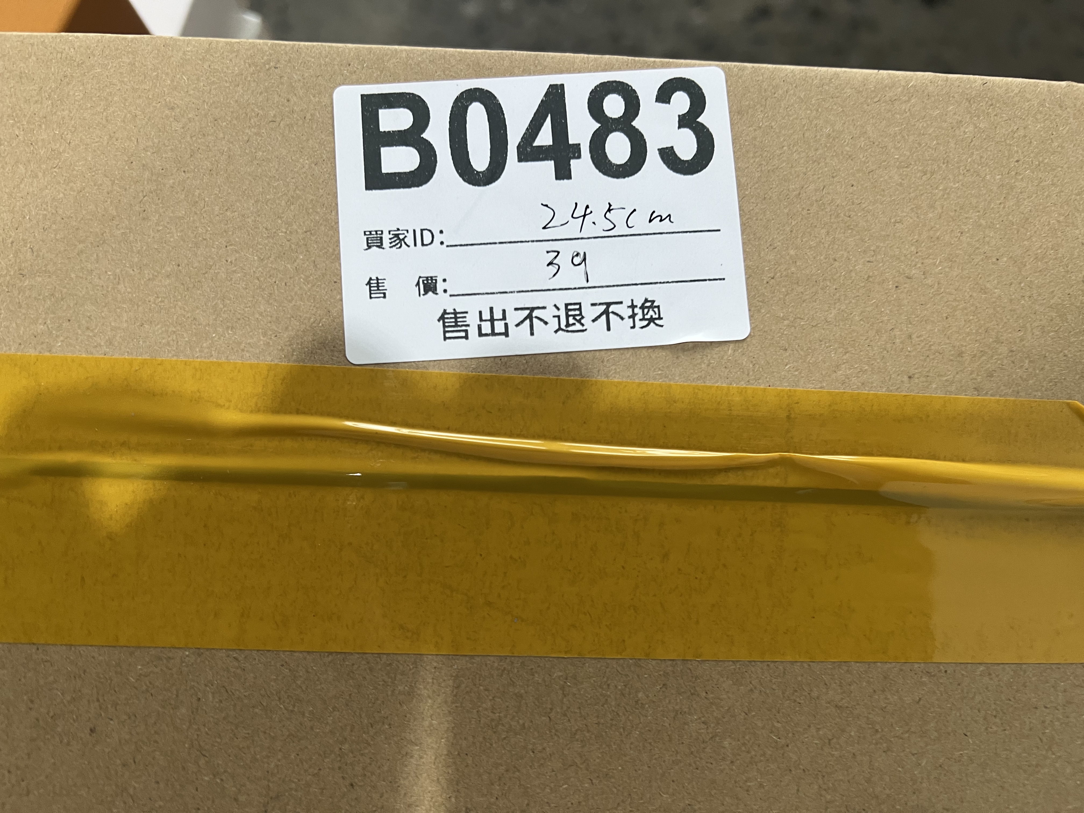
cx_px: 542
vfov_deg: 53.1
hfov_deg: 67.3
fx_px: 814
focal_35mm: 26
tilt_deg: -84.1
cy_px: 406
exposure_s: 1/50
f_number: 1.5
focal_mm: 5.7
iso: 80
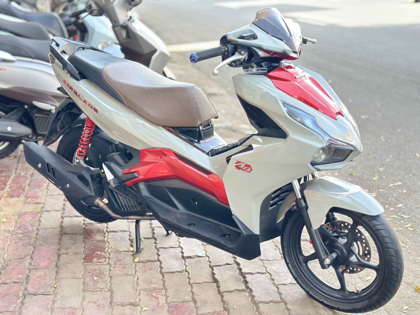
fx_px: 582
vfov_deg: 30.3
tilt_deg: -16.9
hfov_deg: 39.7
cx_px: 210
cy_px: 158
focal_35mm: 48
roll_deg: +2.6
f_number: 1.78
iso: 125
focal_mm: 6.86
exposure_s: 1/172
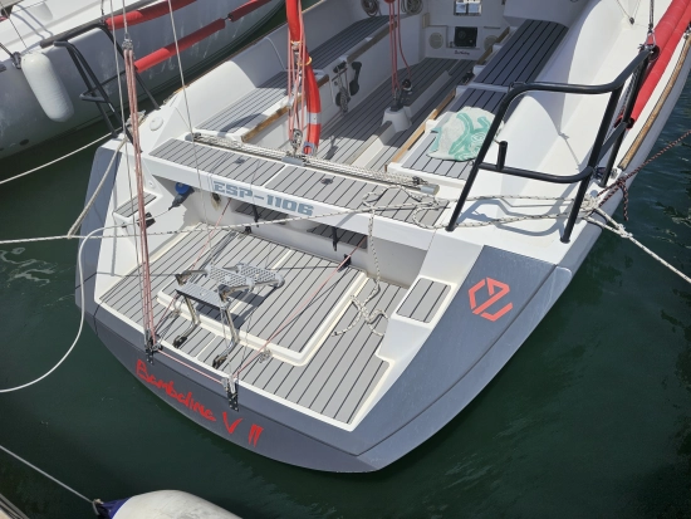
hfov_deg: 73.9
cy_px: 260
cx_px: 346
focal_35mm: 23
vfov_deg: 58.9
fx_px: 459
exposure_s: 1/1410
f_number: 1.7
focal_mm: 6.3
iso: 10
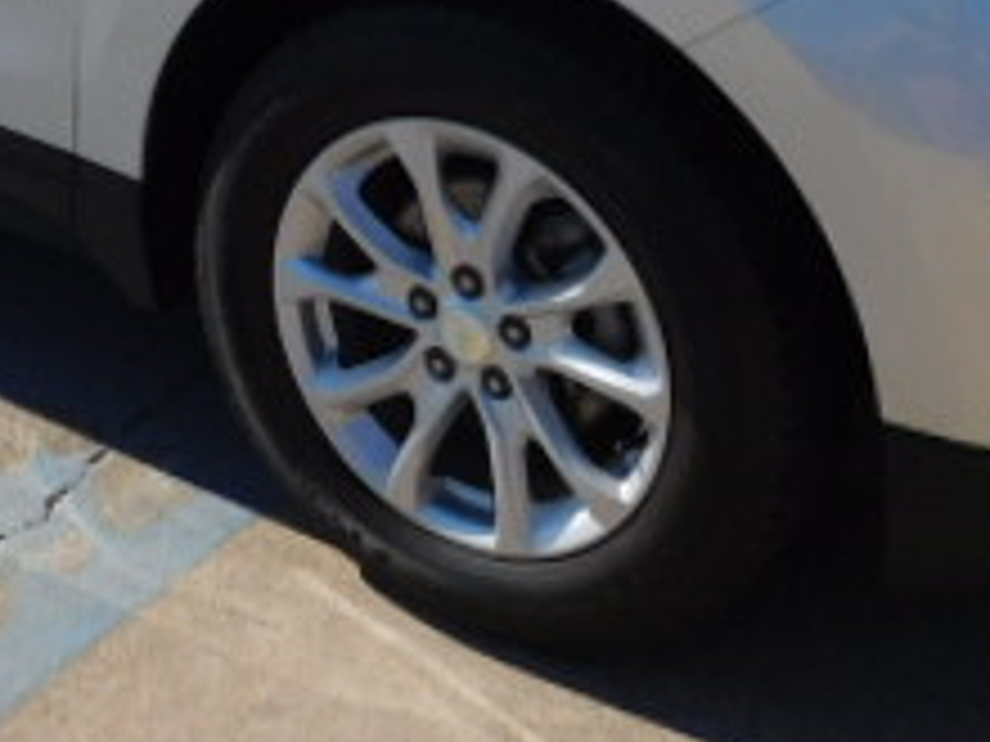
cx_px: 338
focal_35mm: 67
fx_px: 1916
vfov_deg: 20.4
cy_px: -171
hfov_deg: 28.8
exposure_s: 1/500
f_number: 6
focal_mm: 4
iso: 125
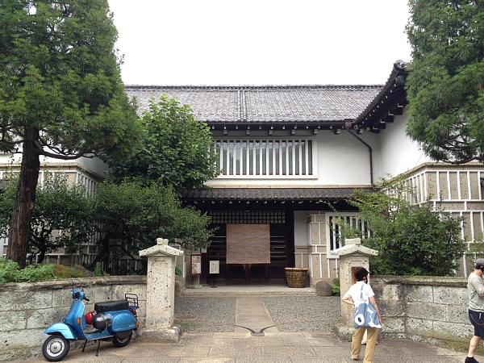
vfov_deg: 40.7
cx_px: 242
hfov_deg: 52.6
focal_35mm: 35
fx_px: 489
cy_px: 182
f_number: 2.4
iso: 50
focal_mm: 4.28
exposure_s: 1/283
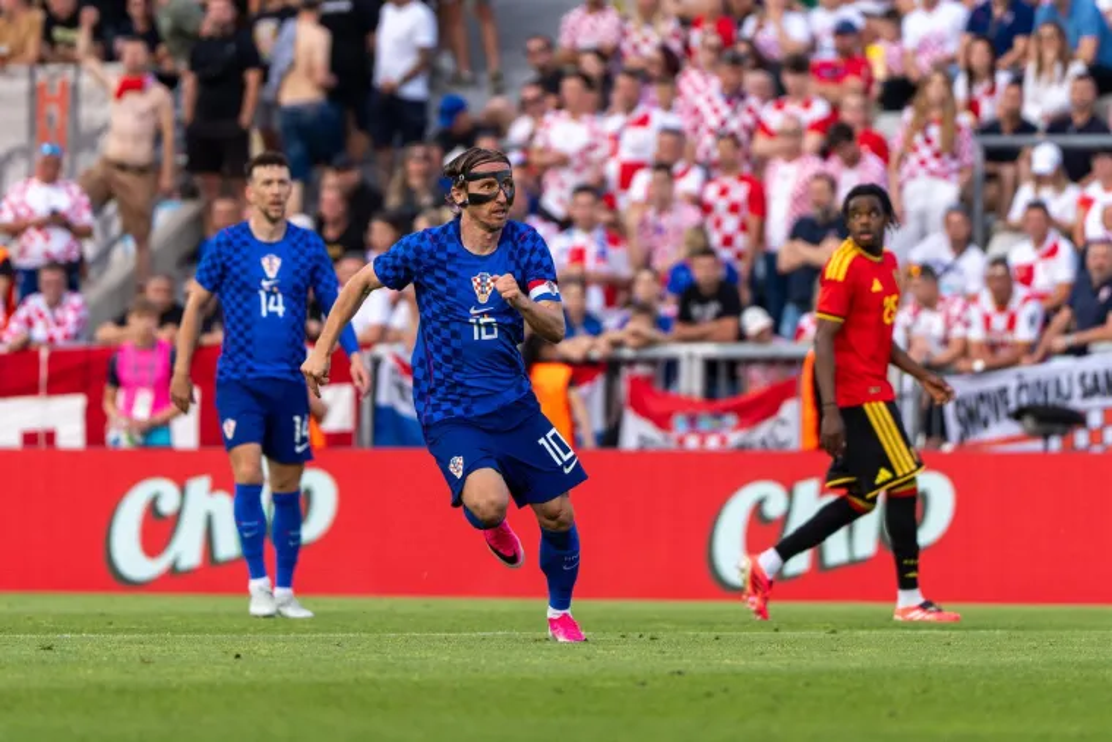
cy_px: 371
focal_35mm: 200
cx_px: 556
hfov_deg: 10.3
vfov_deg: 6.9
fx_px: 6179
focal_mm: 200
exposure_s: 1/1600
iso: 500
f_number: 2.8
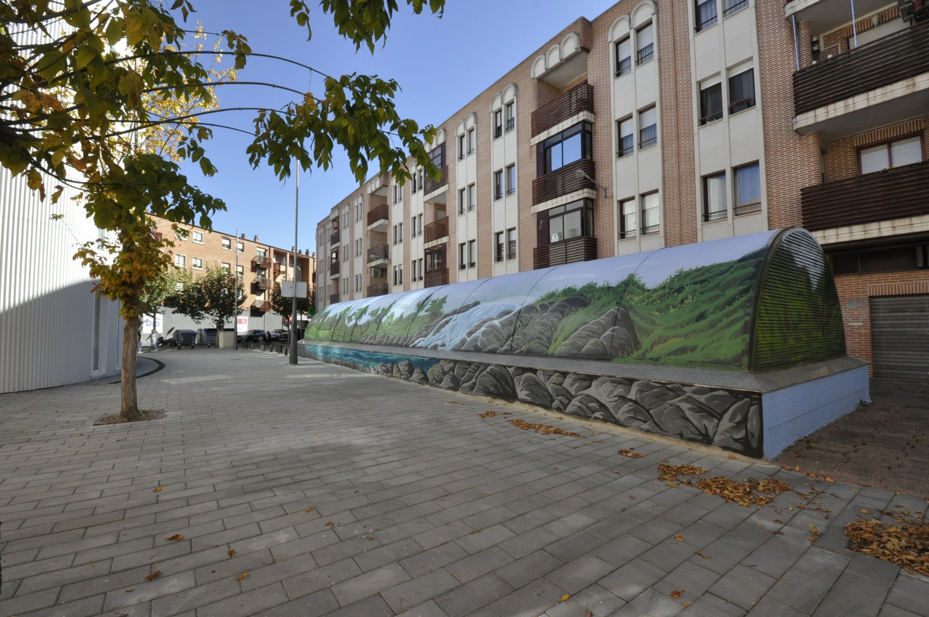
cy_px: 308
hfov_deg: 100.5
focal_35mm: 15
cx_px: 464
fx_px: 387
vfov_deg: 77.2
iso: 1250
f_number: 11
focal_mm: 10
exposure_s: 1/500
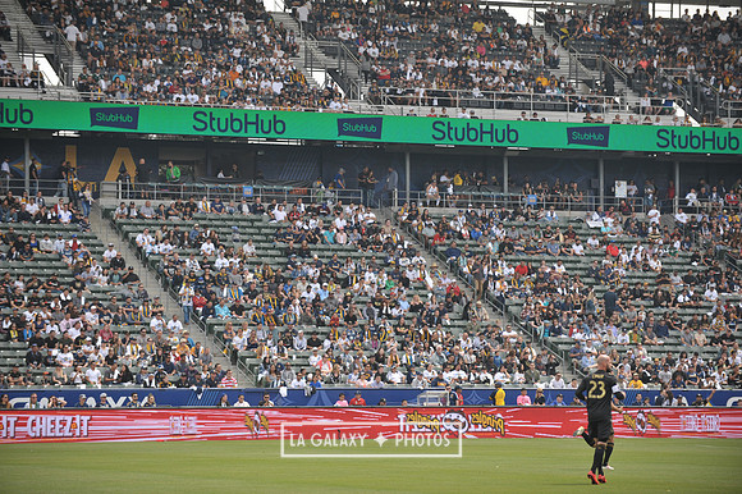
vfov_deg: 10.5
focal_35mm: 130
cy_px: 247
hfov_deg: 15.8
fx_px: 2678
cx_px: 371
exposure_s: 1/2500
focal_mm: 130
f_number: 3.5
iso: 320
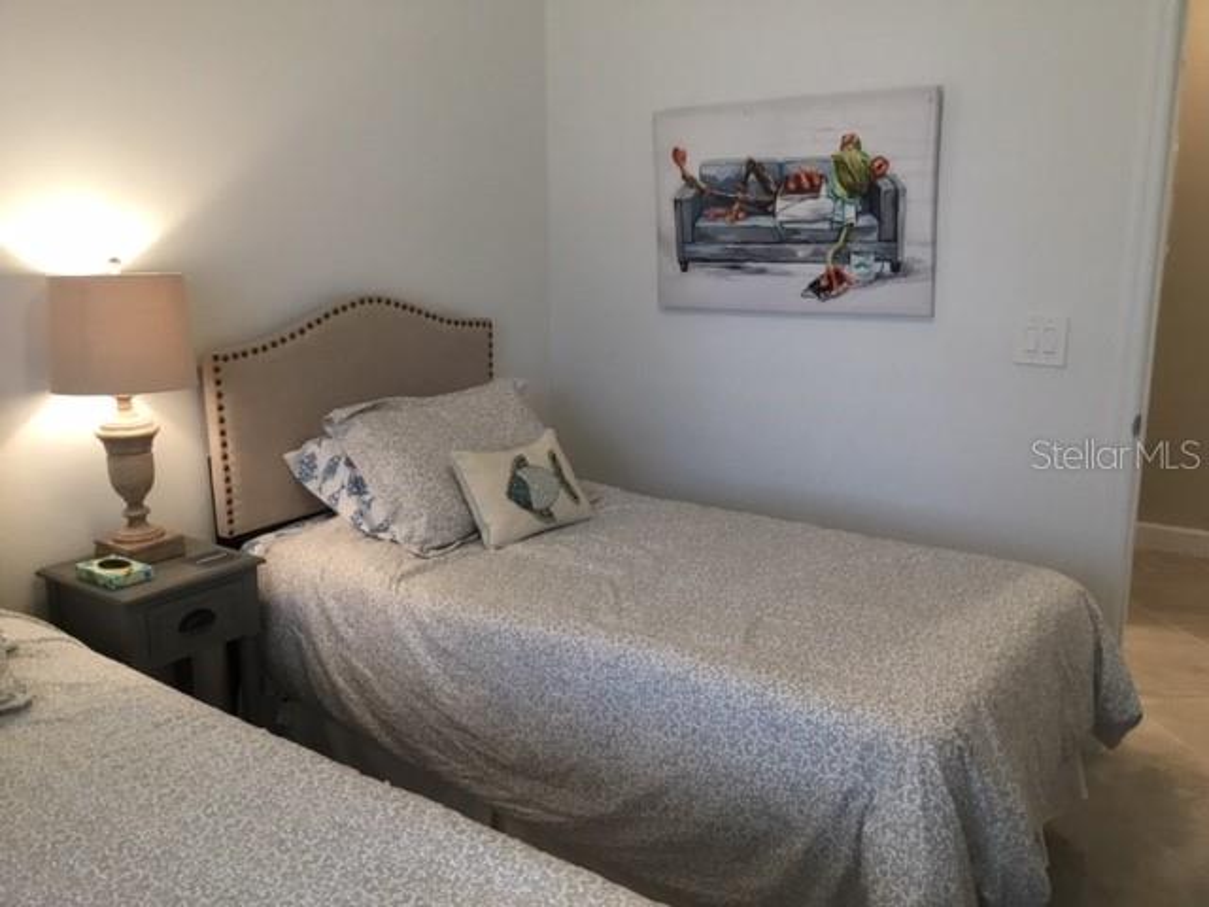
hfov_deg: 58.4
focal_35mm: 31
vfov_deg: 45.4
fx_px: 1083
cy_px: 454
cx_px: 604
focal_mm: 3.3
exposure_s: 1/30
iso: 80
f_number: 2.4
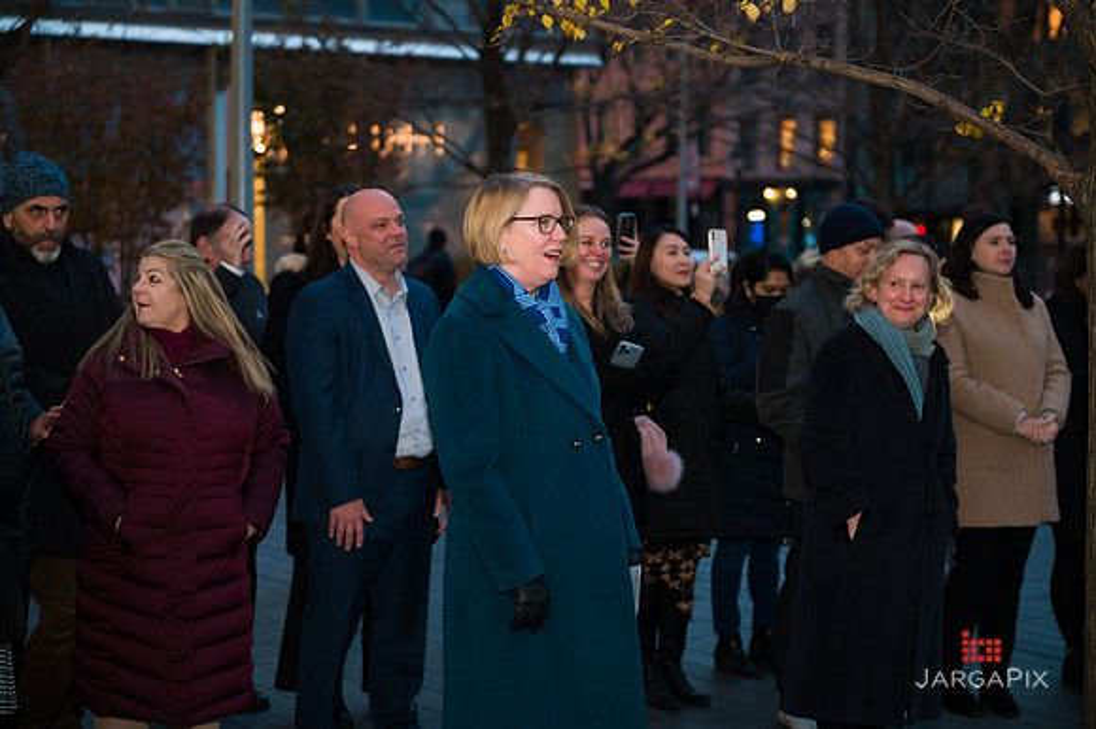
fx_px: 2130
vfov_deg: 19.4
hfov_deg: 28.9
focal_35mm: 70
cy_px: 364
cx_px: 548
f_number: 4
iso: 1600
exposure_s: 1/200
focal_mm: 70
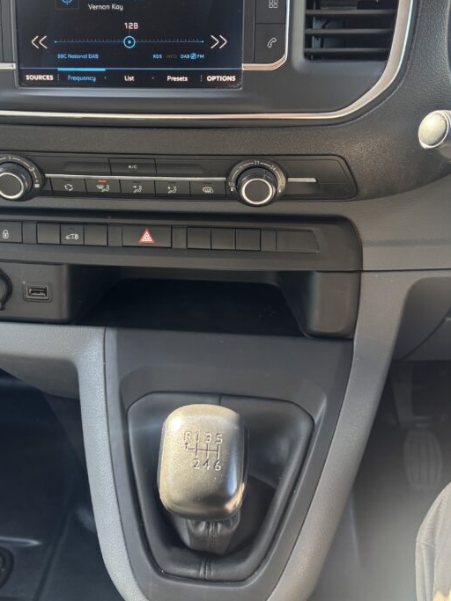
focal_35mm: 39
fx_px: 678
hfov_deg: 36.7
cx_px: 181
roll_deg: +3.0
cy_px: 198
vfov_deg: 47.1
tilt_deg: -31.9
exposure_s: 1/121
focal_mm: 5.96
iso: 100
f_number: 1.6
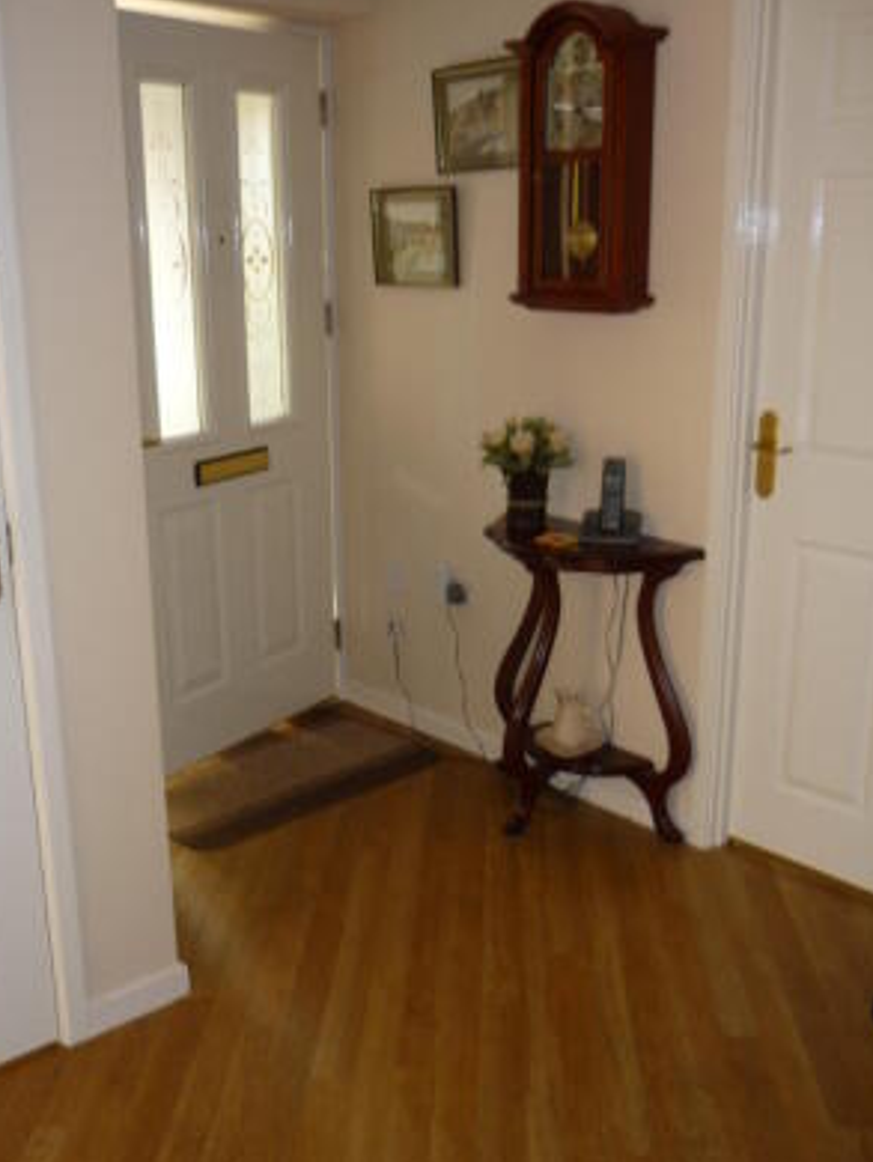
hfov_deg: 38.7
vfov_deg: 50.1
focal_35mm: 37
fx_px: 1243
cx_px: 399
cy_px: 591
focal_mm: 5.5
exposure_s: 1/30
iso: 100
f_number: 2.8
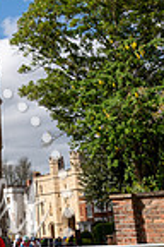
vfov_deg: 26.7
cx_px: -55
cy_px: 72
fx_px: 512
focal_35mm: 75
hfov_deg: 17.0
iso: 250
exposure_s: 1/1000
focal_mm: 24
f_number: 5.6
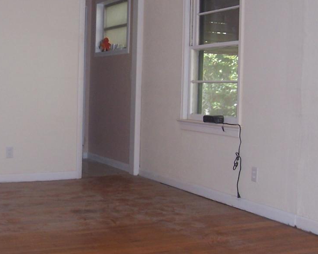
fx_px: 546
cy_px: 115
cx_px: 93
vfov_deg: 26.2
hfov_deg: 32.1
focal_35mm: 58
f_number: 2.7
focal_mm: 5.6
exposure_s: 1/60
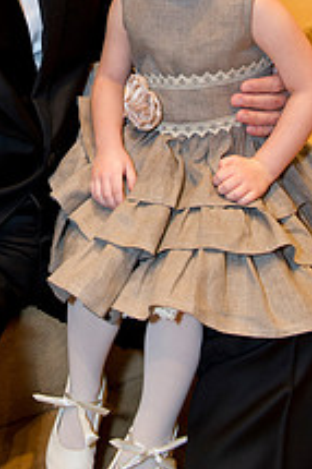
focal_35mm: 65
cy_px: 0
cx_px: 45
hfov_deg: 20.6
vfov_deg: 29.0
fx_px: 846
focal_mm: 31
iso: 1250
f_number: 4
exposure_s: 1/125
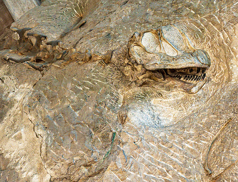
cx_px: 149
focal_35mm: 231
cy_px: 106
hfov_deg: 8.5
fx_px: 1603
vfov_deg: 6.5
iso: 800
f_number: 4
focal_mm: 70
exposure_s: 1/160
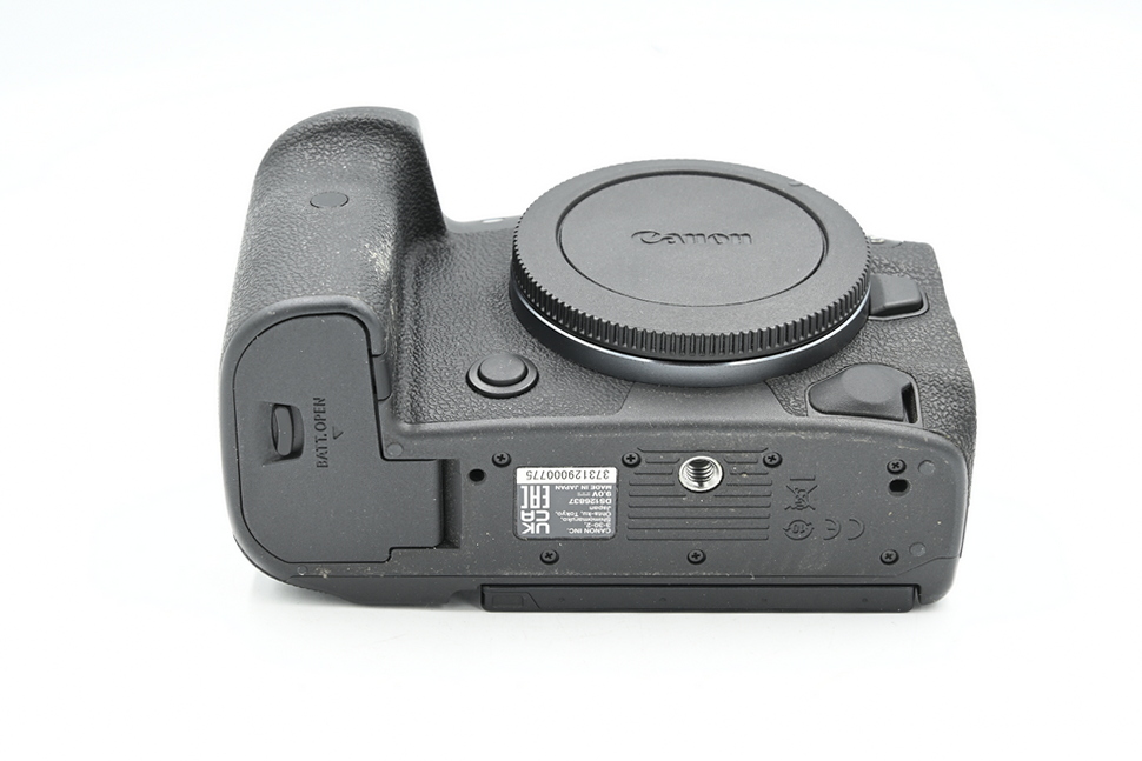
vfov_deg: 18.2
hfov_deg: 27.0
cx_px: 571
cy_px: 380
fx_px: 2379
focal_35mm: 75
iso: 200
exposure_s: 1/13
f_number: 14
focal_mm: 75
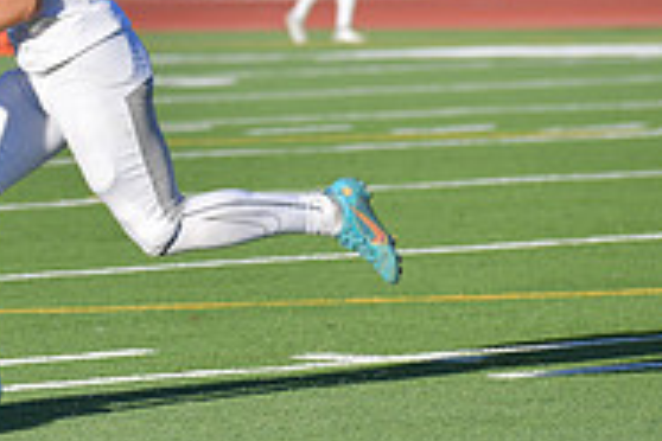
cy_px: 126
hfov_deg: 3.3
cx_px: -359
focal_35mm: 625
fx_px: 11492
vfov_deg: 2.2
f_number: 5.6
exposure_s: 1/3200
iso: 450
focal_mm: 200
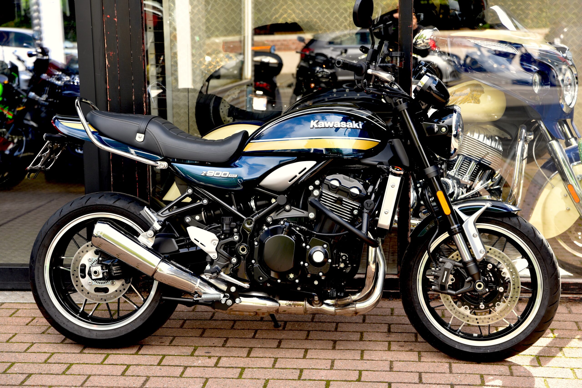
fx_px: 1051
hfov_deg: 30.9
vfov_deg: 20.9
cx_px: 291
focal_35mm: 65
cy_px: 194
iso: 100
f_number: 4.5
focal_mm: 65
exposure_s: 1/80
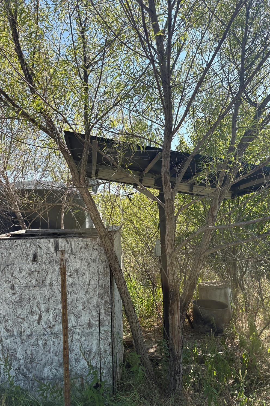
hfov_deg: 46.4
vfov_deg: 65.5
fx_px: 315
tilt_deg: +6.4
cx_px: 144
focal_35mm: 28
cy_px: 209
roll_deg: +2.4
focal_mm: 5.96
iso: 50
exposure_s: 1/1517
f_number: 1.6
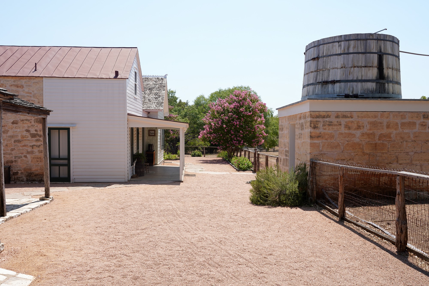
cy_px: 143
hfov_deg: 60.3
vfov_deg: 42.3
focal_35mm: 31
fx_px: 369
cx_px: 214
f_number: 13
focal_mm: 31
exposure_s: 1/100
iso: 100
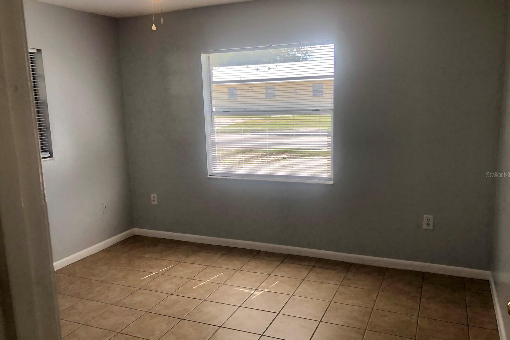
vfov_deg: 43.6
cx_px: 254
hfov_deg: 61.9
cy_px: 174
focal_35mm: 30
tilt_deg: -8.8
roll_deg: +3.4
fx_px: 425
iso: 20
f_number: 1.8
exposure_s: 1/175
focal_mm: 3.99
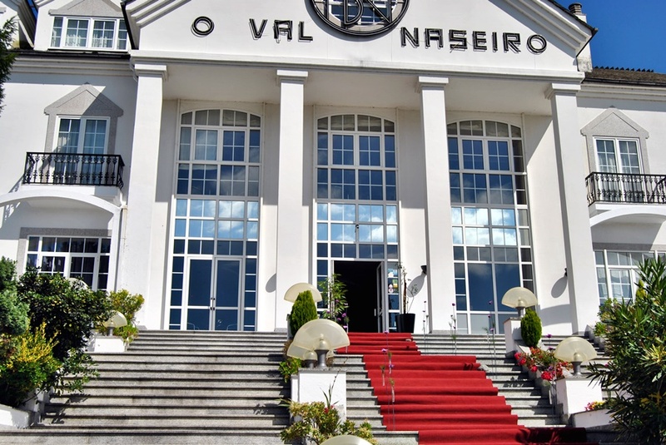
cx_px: 333
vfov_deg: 32.0
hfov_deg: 46.4
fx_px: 778
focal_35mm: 42
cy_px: 222
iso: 100
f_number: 10
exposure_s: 1/400
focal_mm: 28
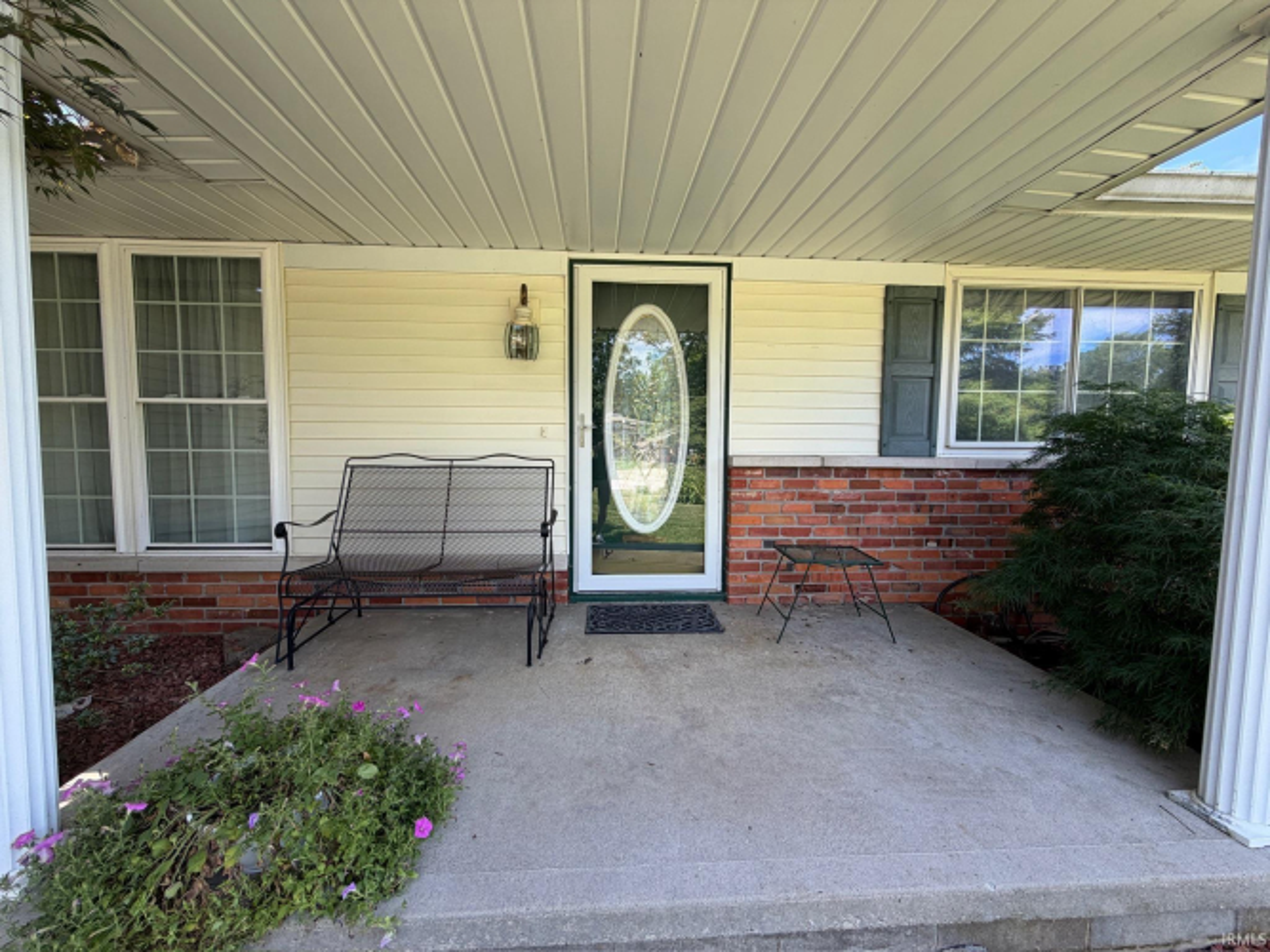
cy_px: 476
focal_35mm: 14
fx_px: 514
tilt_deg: -4.3
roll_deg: -0.1
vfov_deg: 85.7
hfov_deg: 102.1
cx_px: 635
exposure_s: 1/166
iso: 40
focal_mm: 2.22
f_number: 2.2
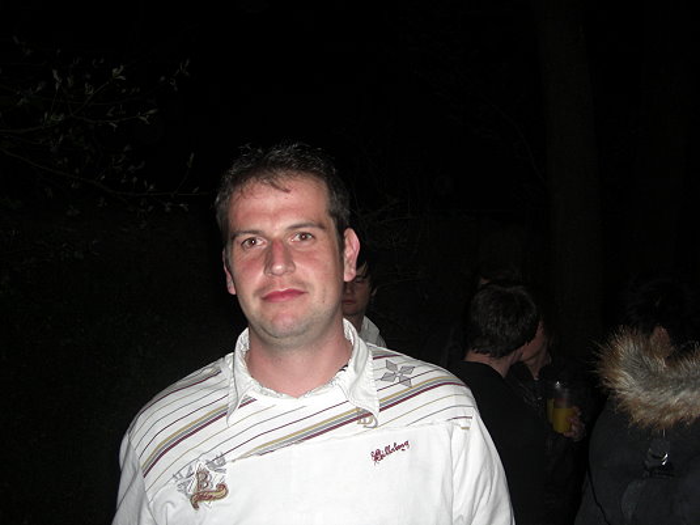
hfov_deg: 49.0
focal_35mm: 38
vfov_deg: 37.7
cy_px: 262
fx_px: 768
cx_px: 350
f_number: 2.8
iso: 200
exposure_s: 1/60
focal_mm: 7.9
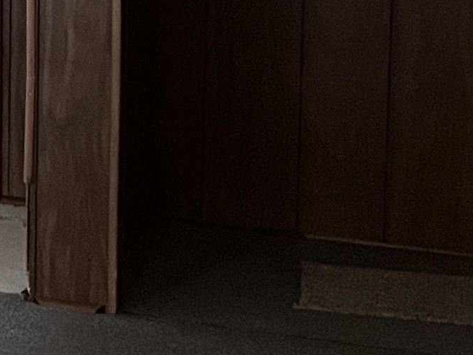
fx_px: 2132
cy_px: -189
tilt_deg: -5.1
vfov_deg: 9.2
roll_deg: +0.6
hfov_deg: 10.3
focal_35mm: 156
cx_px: -796
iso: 500
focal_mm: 5.1
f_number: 1.6
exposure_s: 1/40
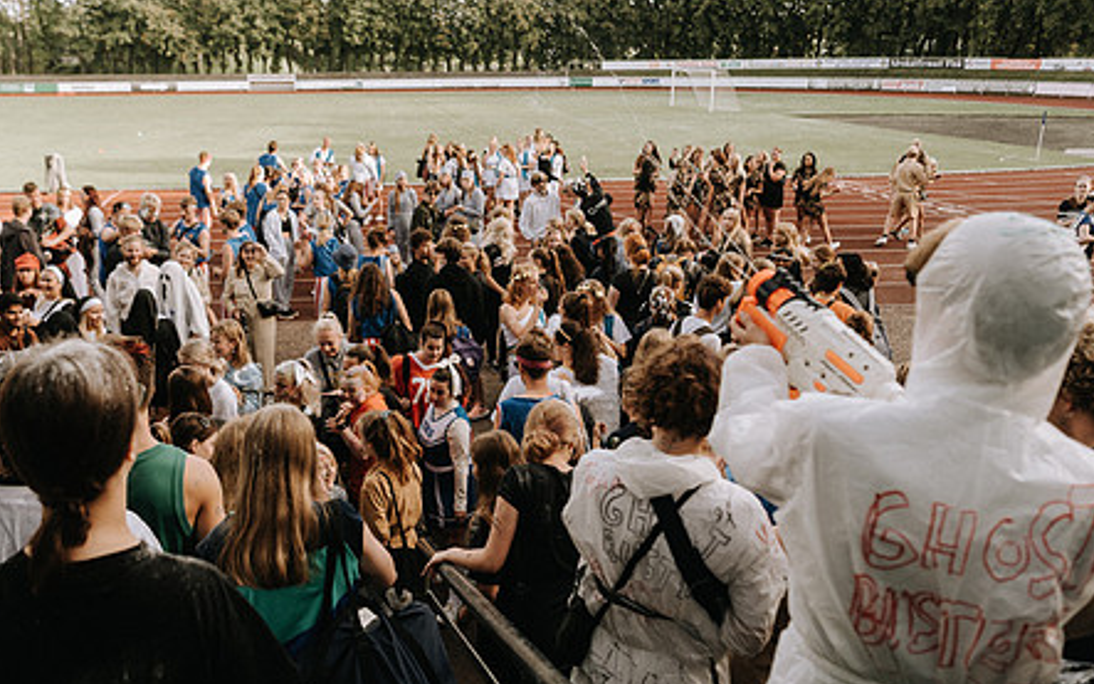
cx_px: 420
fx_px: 954
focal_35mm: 32
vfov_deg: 39.4
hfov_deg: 59.0
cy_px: 347
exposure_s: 1/400
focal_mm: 24
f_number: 2.8
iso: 160
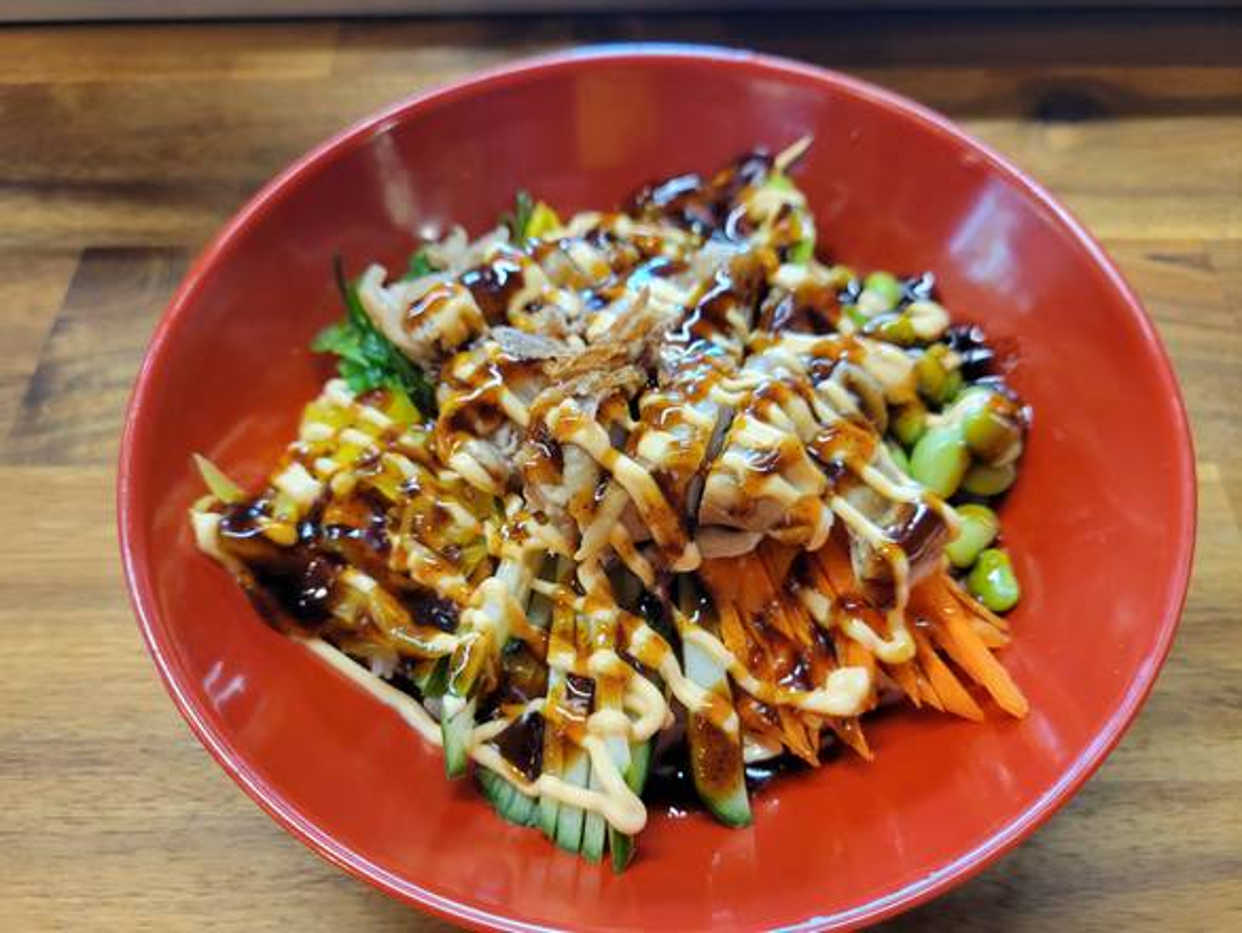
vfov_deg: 53.1
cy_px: 466
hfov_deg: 67.3
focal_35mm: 26
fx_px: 933
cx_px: 621
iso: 160
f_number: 1.8
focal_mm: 5.4
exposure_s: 1/60
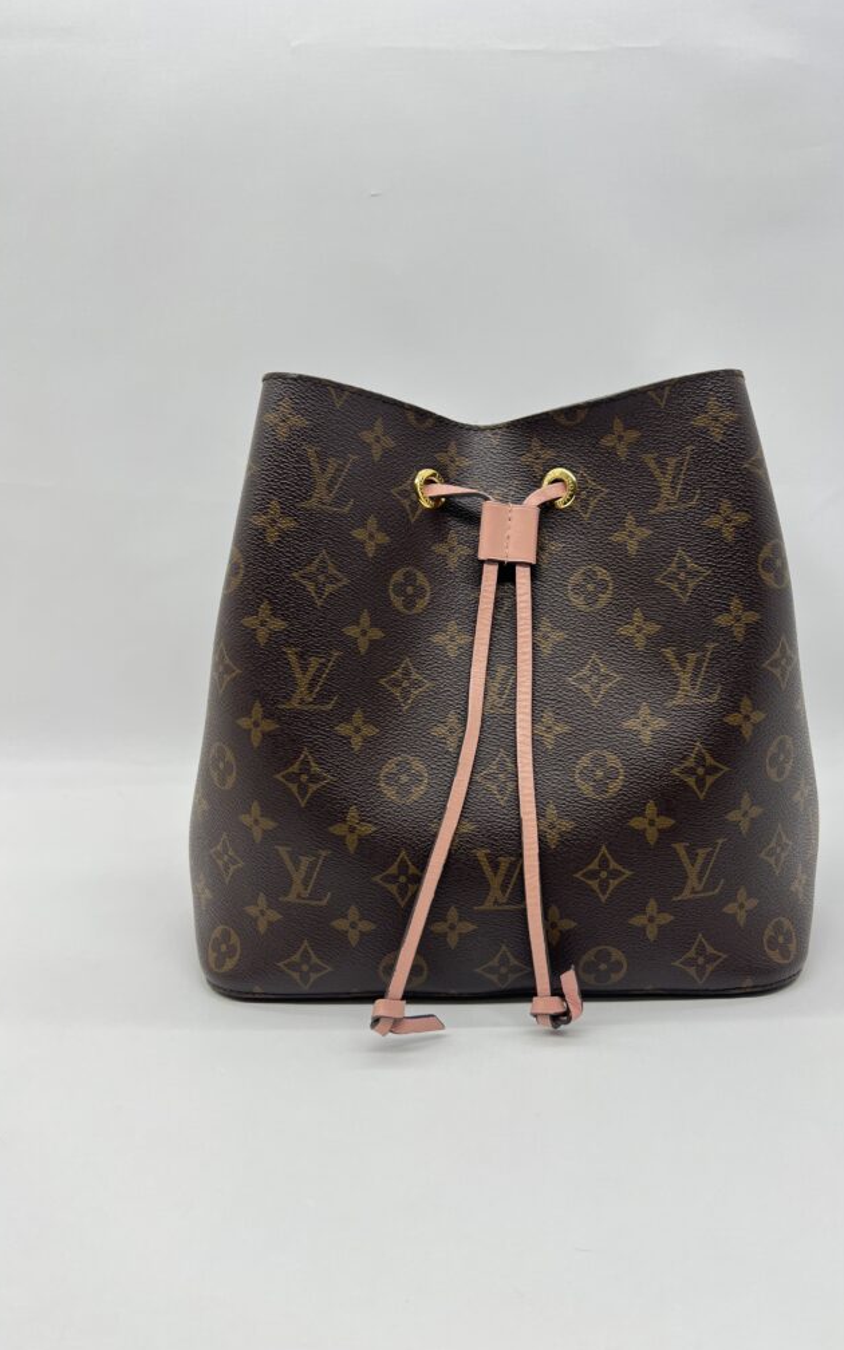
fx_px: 1030
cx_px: 500
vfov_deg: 66.5
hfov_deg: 44.3
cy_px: 671
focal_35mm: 28
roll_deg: +0.4
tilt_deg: -12.6
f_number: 1.5
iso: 40
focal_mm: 5.7
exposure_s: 1/100
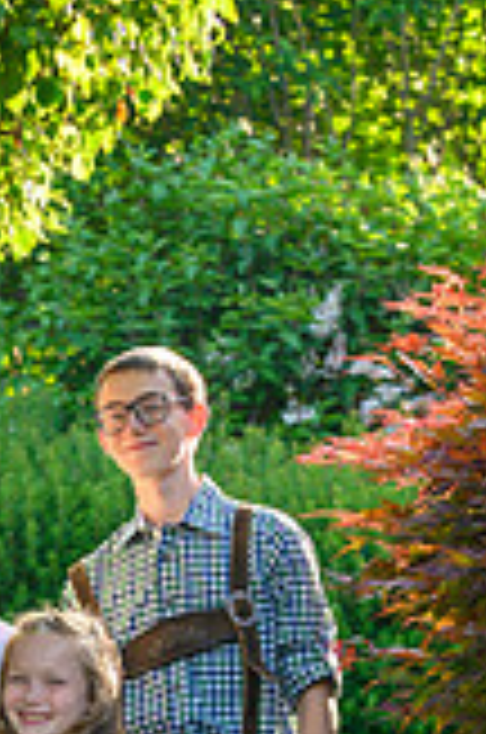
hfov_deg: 6.0
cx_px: -106
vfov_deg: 9.1
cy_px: 761
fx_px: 4596
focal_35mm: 226
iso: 400
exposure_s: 1/320
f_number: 4.5
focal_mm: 82
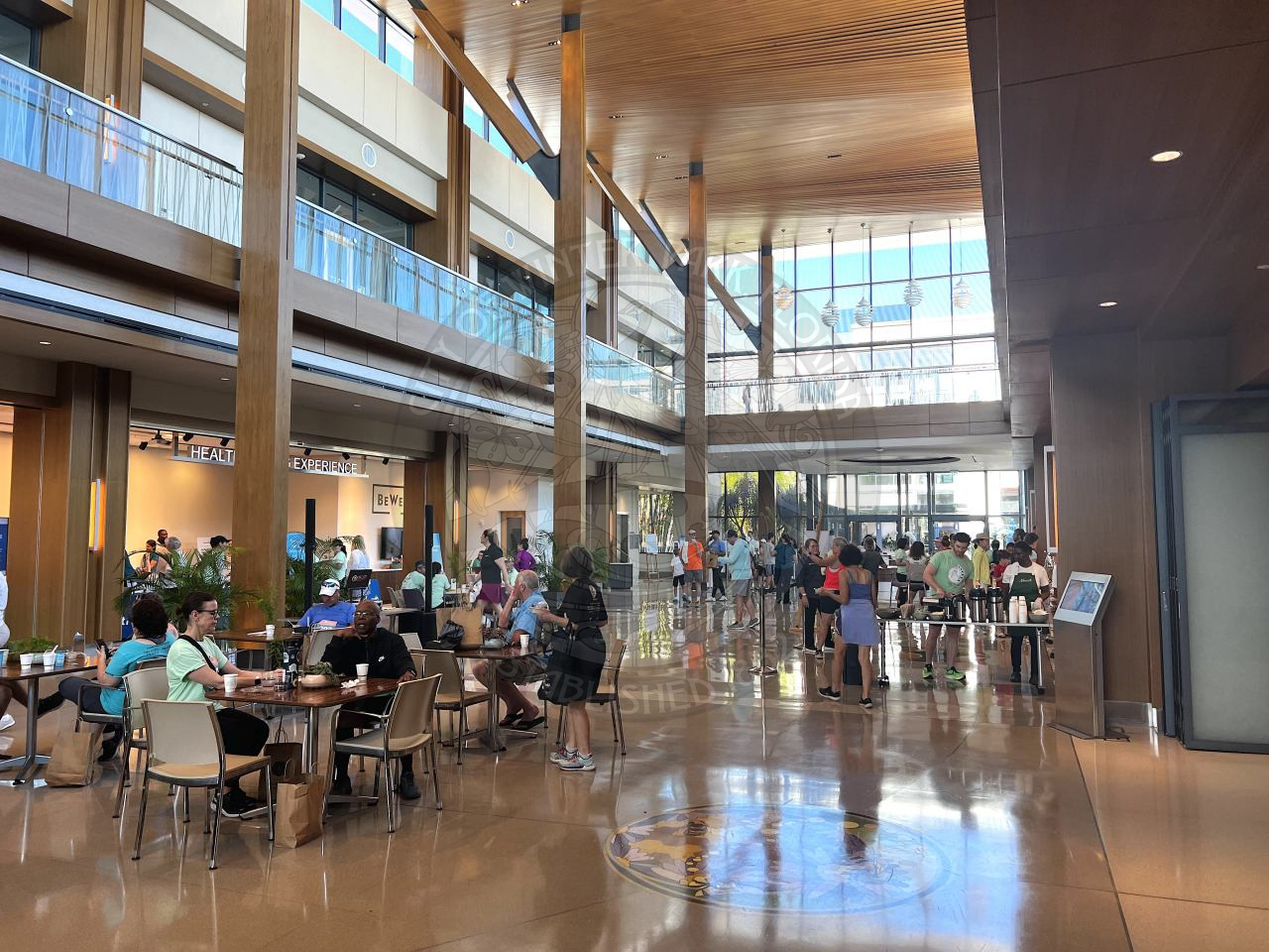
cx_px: 634
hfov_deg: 67.3
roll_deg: +0.1
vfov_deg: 53.1
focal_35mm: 26
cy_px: 476
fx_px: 953
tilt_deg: +3.5
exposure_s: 1/160
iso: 50
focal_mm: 5.7
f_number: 1.5
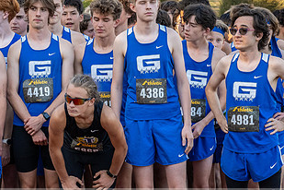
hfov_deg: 11.4
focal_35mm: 179
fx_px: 1412
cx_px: 5
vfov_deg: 7.7
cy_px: 70
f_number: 5.6
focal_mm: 68
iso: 3200
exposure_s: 1/800
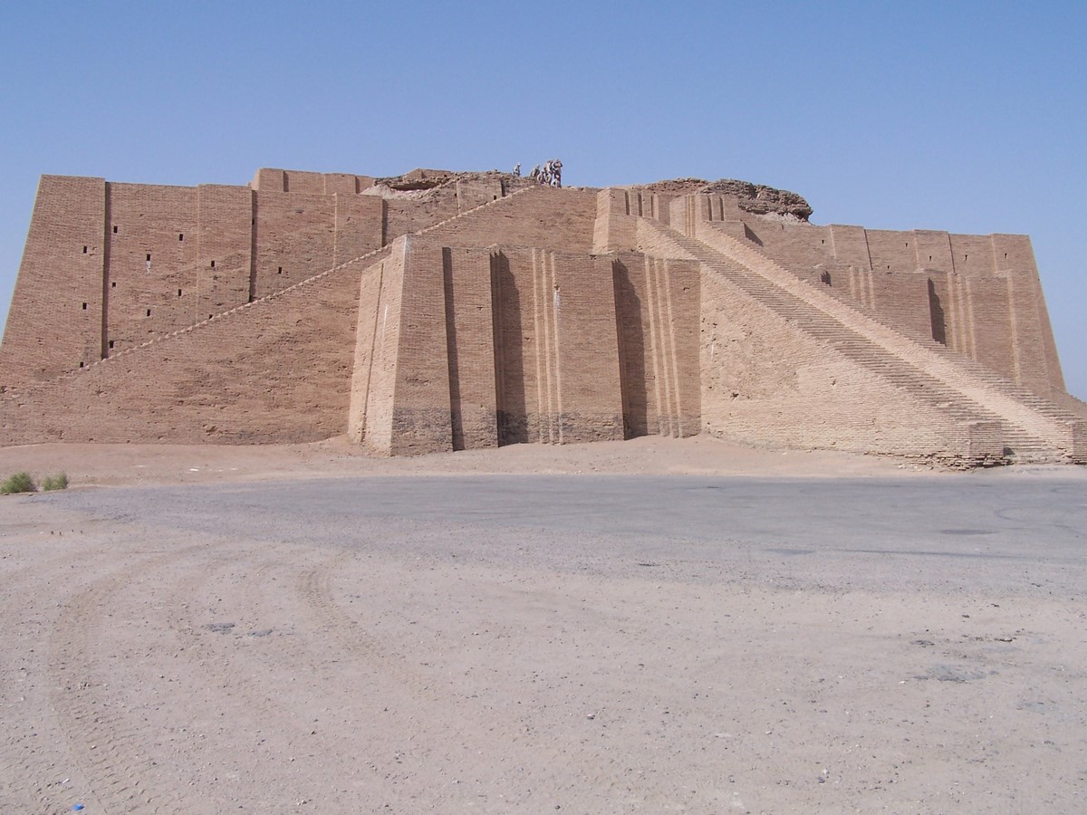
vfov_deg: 37.7
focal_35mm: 38
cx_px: 544
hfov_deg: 49.0
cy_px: 408
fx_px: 1193
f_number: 5.6
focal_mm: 6.3
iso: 80
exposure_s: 1/640
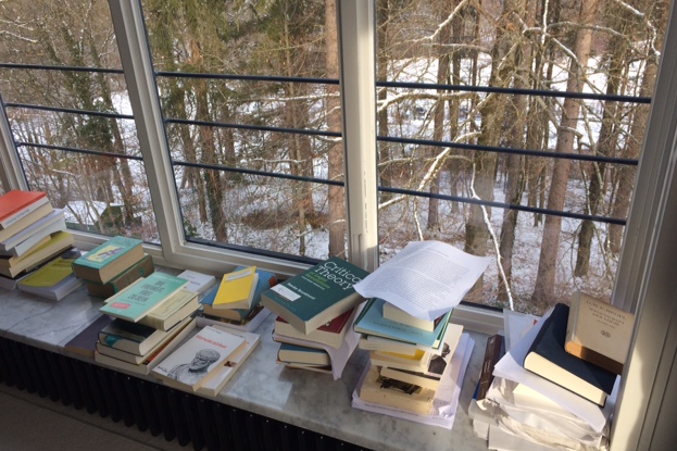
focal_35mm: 31
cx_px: 336
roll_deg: +1.8
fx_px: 583
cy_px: 248
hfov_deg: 60.3
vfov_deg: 42.3
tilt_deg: -27.5
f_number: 2.2
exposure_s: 1/157
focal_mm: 4.15
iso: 32
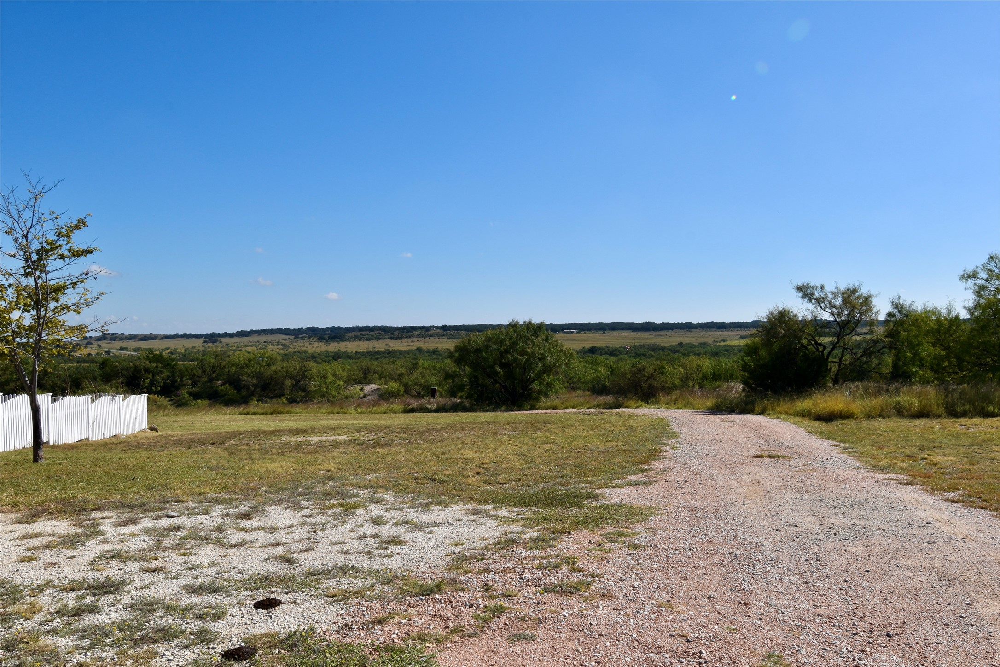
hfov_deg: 61.9
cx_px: 500
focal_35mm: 30
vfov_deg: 43.6
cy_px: 334
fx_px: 833
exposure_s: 1/200
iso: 100
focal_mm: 20
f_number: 13
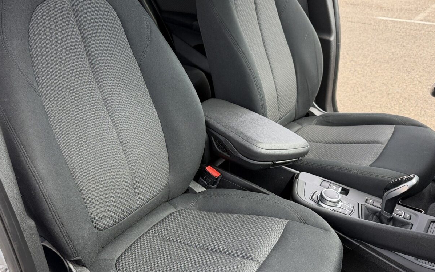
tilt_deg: -28.8
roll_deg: +1.8
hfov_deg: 56.2
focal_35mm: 34
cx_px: 173
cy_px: 154
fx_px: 403
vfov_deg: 37.2
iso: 100
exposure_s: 1/728
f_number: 1.78
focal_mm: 6.76
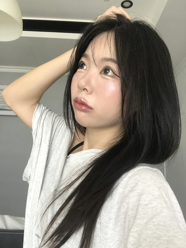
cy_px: 124
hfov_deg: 44.2
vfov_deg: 56.8
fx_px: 229
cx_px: 93
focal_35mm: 32
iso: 80
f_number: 2.2
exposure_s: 1/39
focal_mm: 2.87
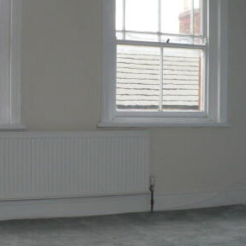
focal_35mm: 65
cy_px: 126
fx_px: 523
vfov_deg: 26.5
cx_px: 87
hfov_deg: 26.4
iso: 200
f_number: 2.8
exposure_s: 1/200
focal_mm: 6.1
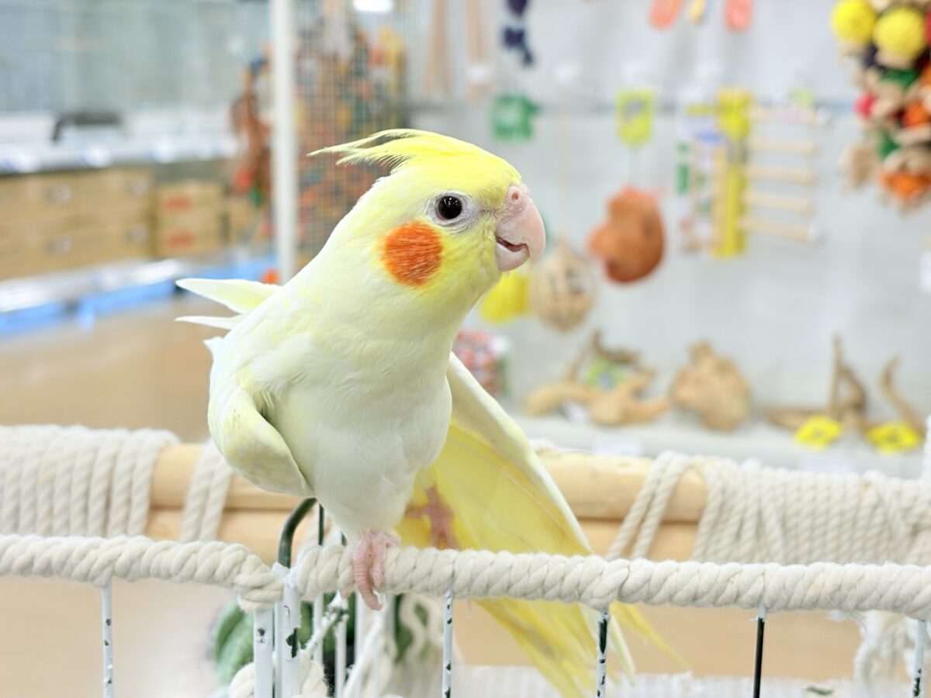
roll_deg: +0.7
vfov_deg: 28.0
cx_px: 466
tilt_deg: -9.0
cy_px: 349
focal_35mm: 52
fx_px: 1399
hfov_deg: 36.8
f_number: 1.6
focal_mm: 5.96
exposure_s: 1/50
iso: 40
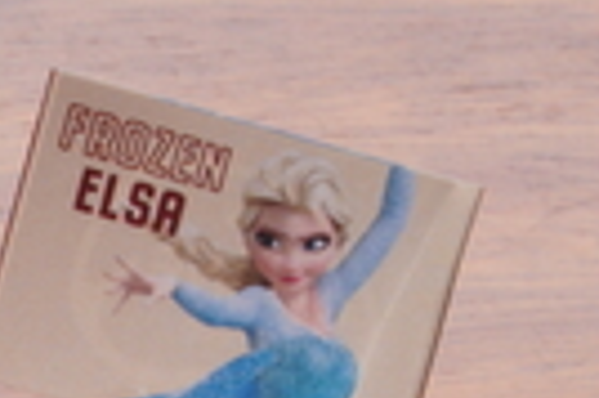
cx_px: -228
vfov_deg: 1.8
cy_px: 1194
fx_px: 12885
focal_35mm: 775
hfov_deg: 2.7
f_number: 22
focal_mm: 77
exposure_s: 1/160
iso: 100
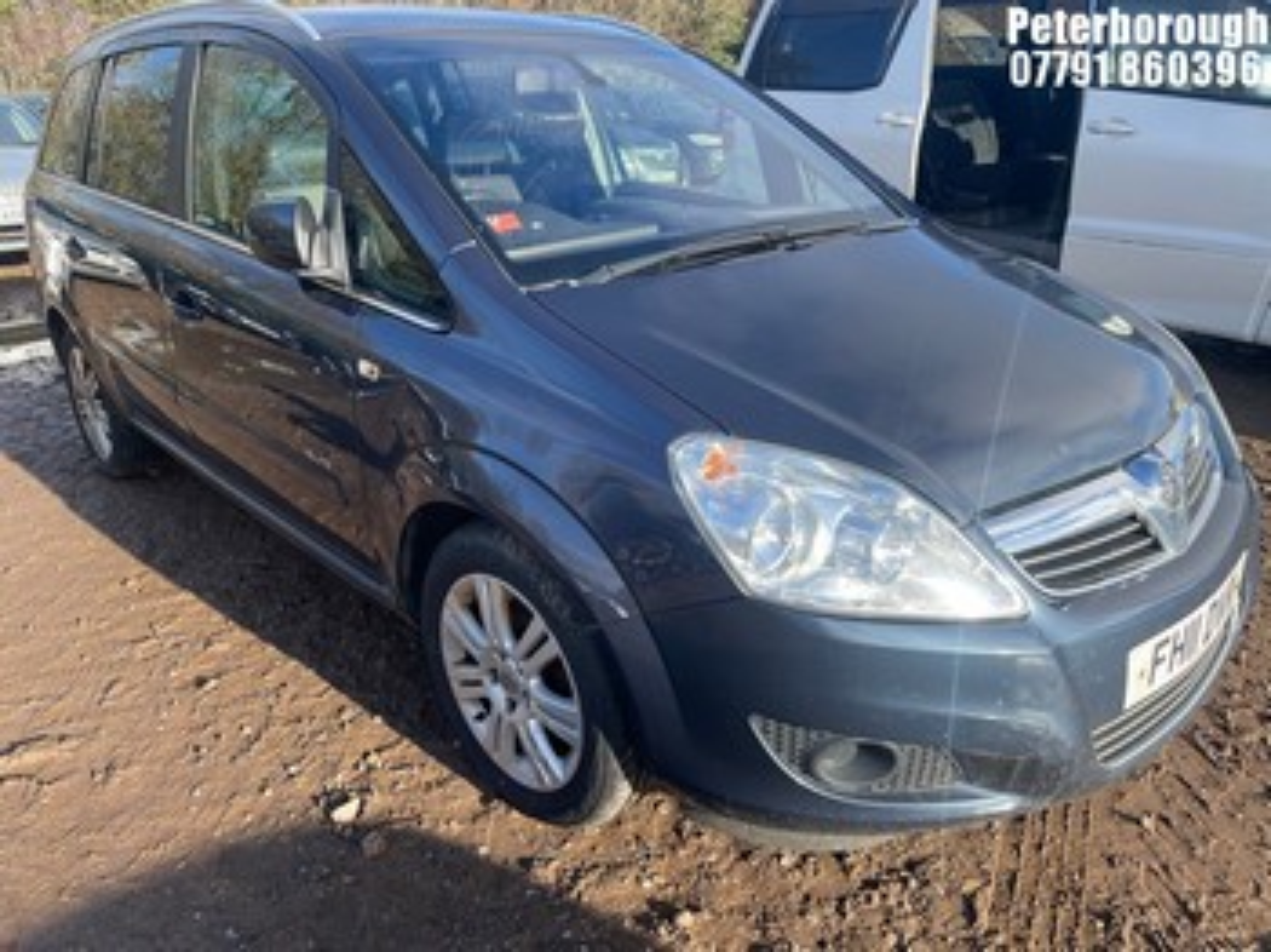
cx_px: 636
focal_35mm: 26
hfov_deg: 67.3
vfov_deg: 53.0
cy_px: 476
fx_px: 954
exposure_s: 1/868
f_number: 1.6
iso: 32
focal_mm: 4.2
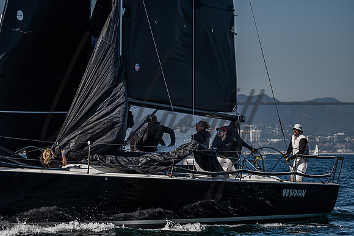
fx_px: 1627
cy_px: 97
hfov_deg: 12.4
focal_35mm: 165
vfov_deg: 8.3
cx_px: 157
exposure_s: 1/8000
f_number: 4.8
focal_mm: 140
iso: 400
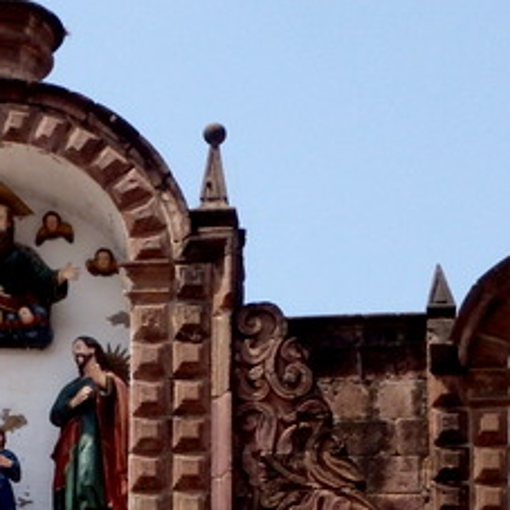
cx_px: 34
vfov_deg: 6.4
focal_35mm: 272
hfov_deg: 6.4
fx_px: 4534
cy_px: 307
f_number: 5.9
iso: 800
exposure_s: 1/1600
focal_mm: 25
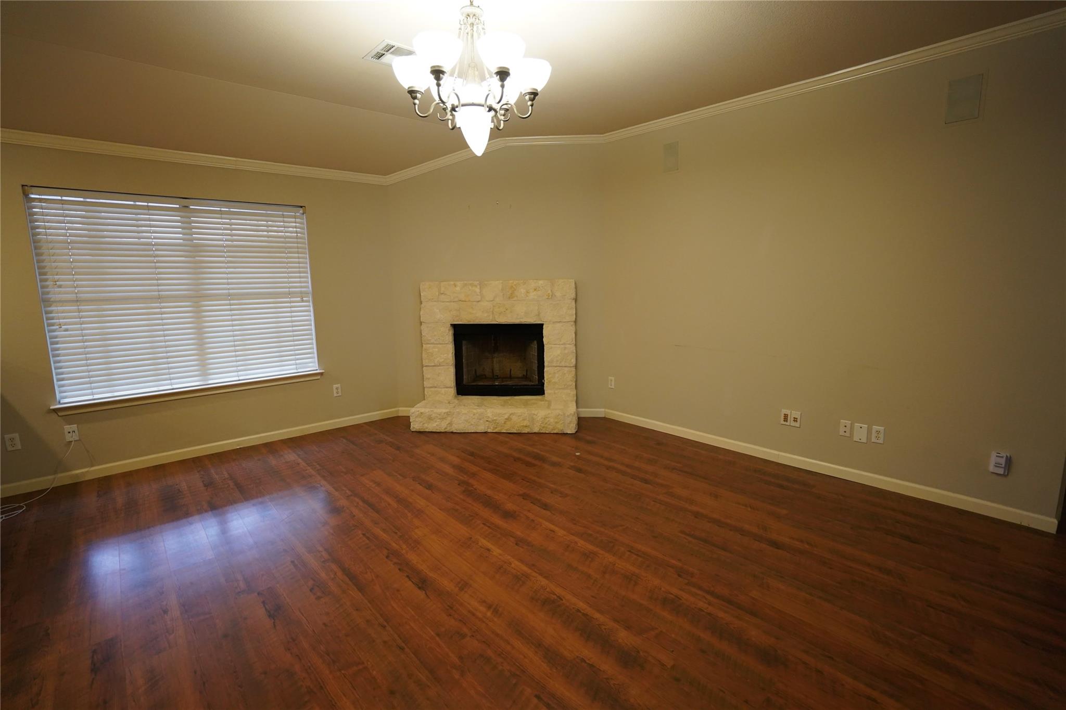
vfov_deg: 73.7
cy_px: 355
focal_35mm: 16
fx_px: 474
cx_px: 533
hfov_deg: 96.7
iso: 4000
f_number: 4
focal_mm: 16
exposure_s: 1/160
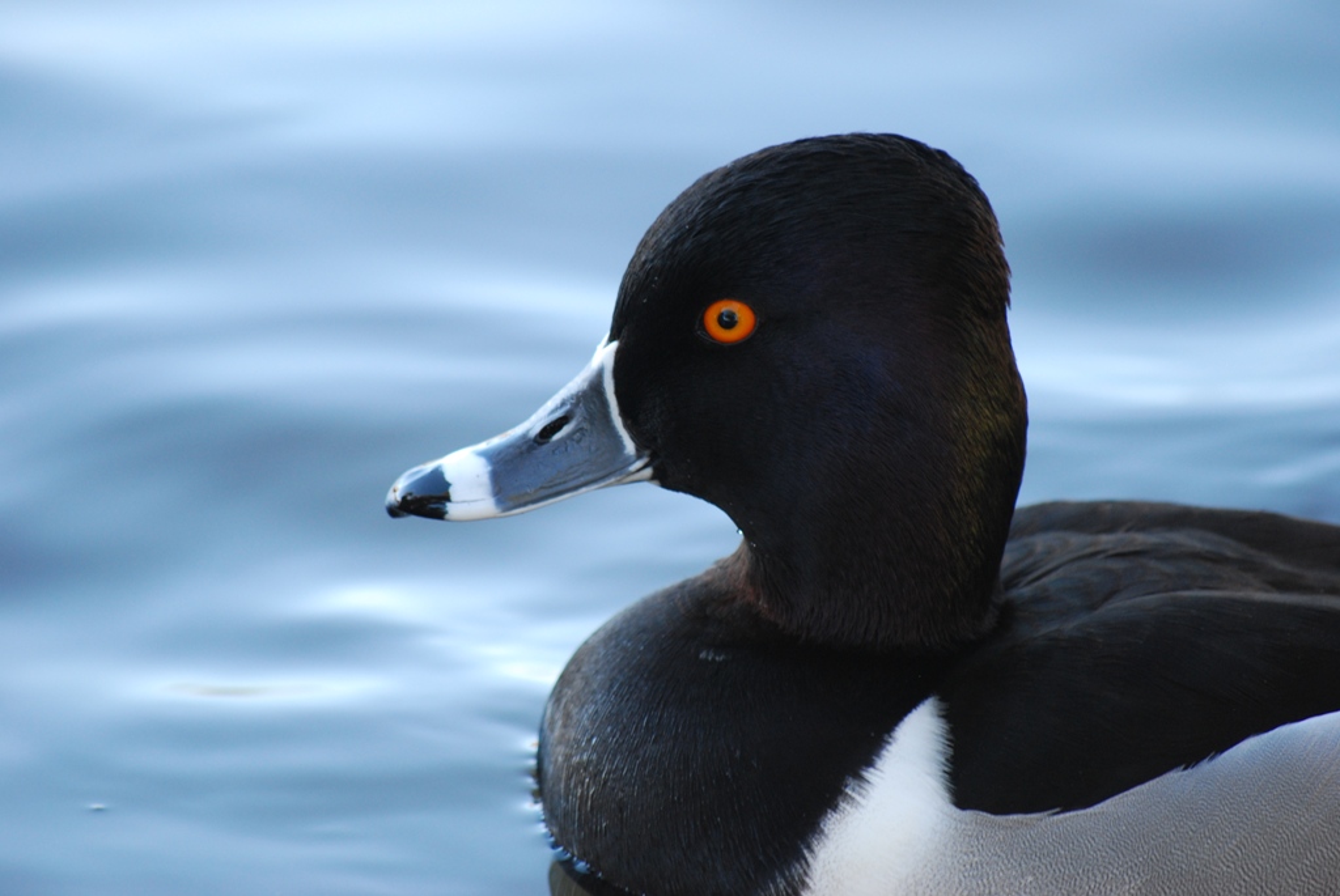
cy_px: 448
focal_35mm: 300
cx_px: 670
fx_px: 11178
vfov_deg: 4.6
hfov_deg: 6.9
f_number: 5.6
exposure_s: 1/60
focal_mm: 200
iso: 400
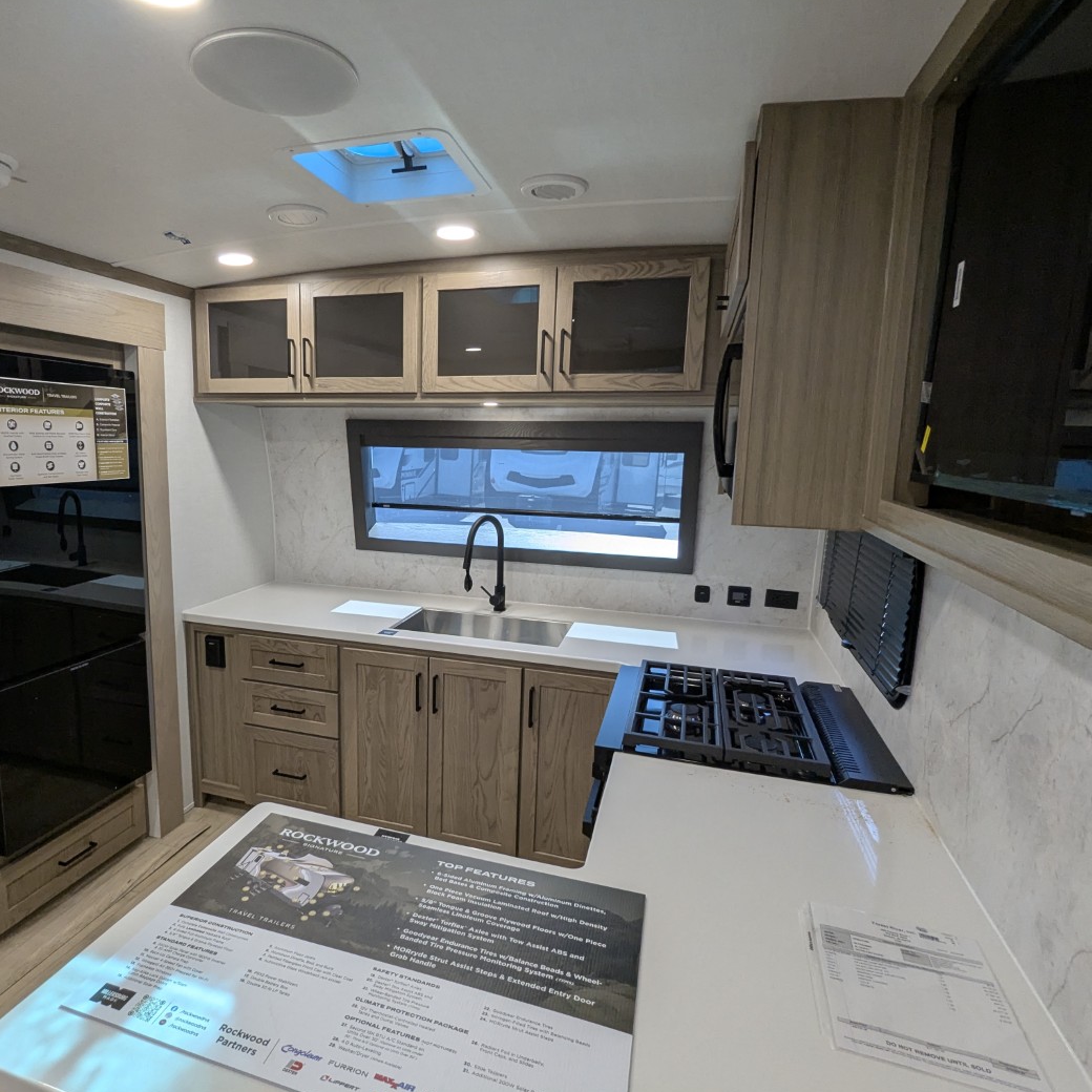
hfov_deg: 77.0
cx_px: 447
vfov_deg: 77.7
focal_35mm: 19
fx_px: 678
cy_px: 547
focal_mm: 2.35
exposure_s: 1/96.4
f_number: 2.2
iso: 165
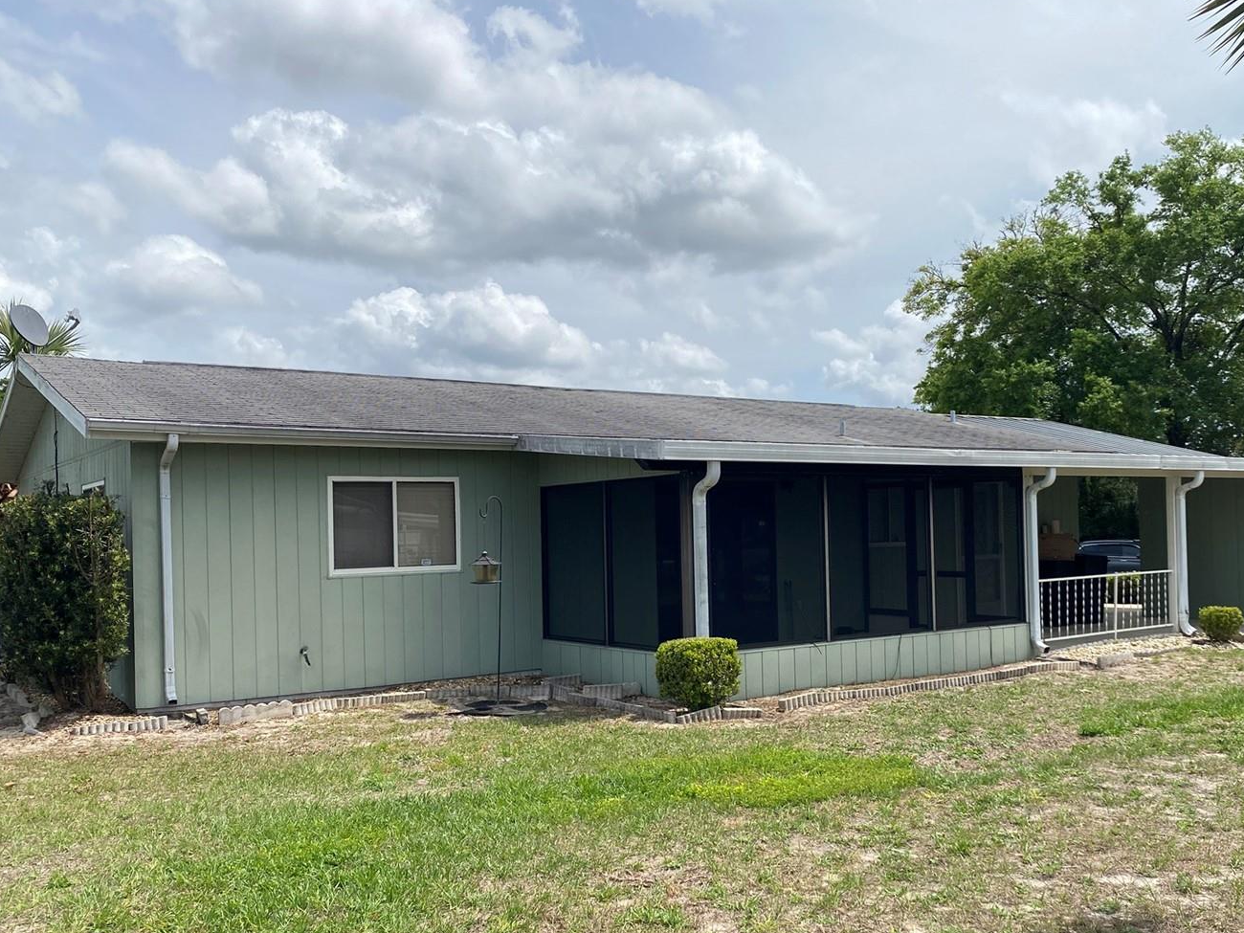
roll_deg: +0.7
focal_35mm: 32
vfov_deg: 44.0
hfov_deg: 56.6
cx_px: 717
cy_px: 533
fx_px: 1150
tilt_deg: -0.4
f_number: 1.8
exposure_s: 1/5236
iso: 32
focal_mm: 4.25
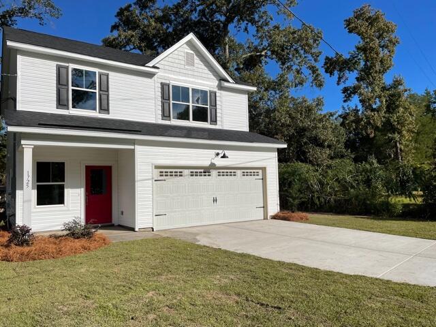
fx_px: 327
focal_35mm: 26
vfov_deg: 53.1
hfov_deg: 67.3
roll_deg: +2.1
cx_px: 218
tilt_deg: +4.0
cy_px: 164
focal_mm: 4.2
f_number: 1.6
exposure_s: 1/8403
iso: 32
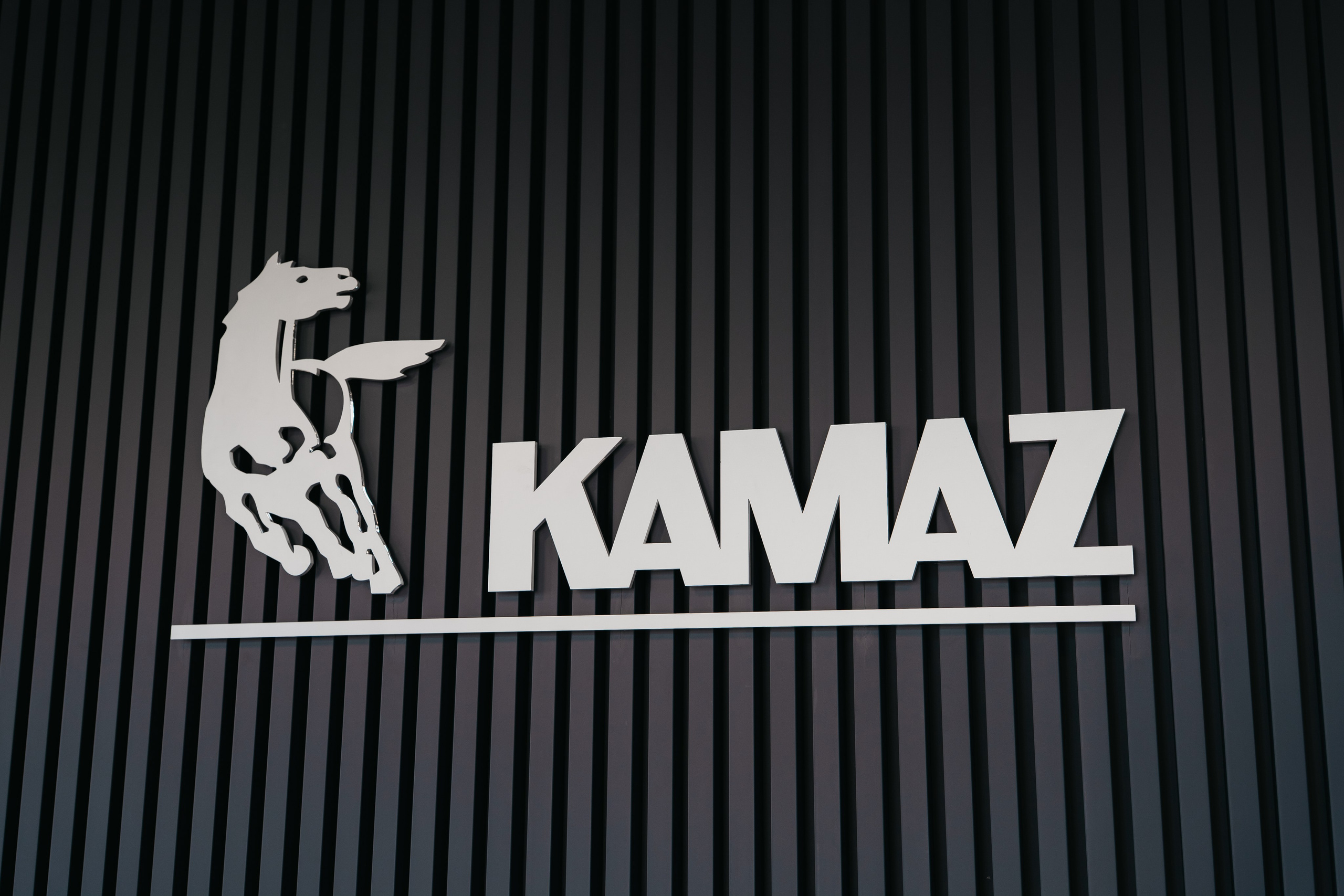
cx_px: 672
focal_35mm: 42
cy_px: 448
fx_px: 1568
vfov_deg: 31.9
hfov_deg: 46.4
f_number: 3.2
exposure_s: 1/100
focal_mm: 42
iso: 100
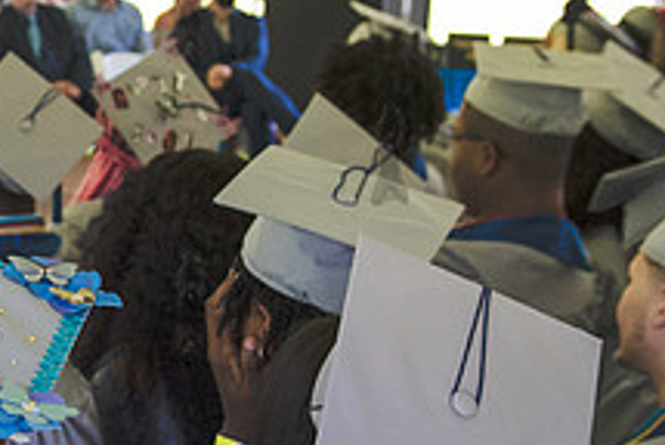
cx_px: -107
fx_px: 1942
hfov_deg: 18.5
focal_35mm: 105
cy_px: 233
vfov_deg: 13.1
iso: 2500
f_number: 4
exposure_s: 1/800
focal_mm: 31
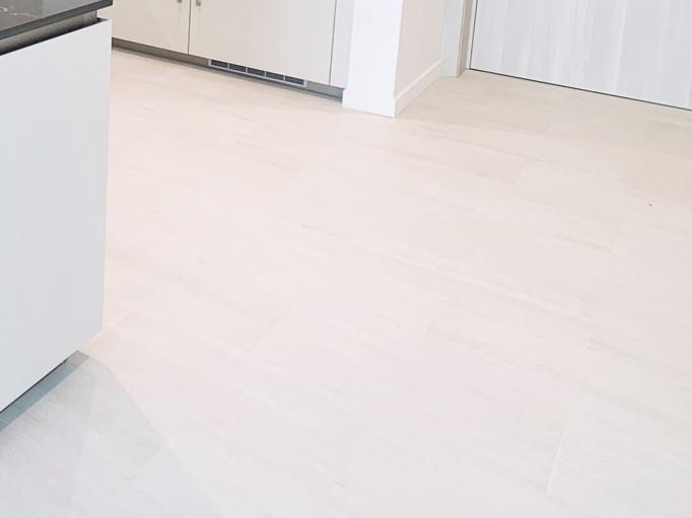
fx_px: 1219
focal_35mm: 61
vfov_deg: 22.7
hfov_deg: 28.4
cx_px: -97
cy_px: -47
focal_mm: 4.25
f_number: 1.8
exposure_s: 1/120
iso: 80
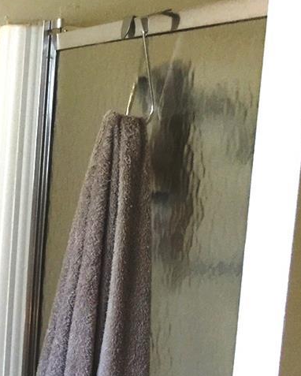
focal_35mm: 89
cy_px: 324
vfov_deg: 21.1
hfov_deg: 15.1
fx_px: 990
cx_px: -231
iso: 100
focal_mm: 4.15
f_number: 2.2
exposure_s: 1/15
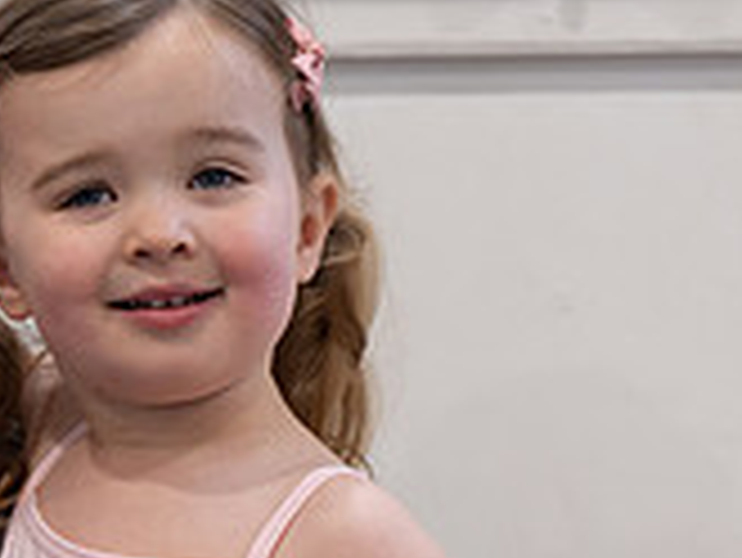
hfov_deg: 5.3
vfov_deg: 4.0
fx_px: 8044
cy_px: 529
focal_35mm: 375
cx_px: -13
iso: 1000
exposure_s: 1/160
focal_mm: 111
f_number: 2.8
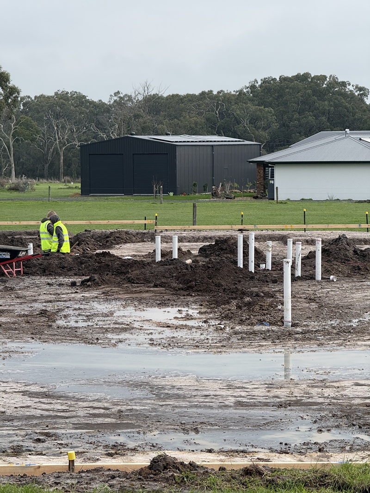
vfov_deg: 16.4
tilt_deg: -1.7
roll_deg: +0.0
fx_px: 1710
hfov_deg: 12.4
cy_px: 246
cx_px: 185
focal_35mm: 120
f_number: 2.8
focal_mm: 15.66
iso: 50
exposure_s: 1/522
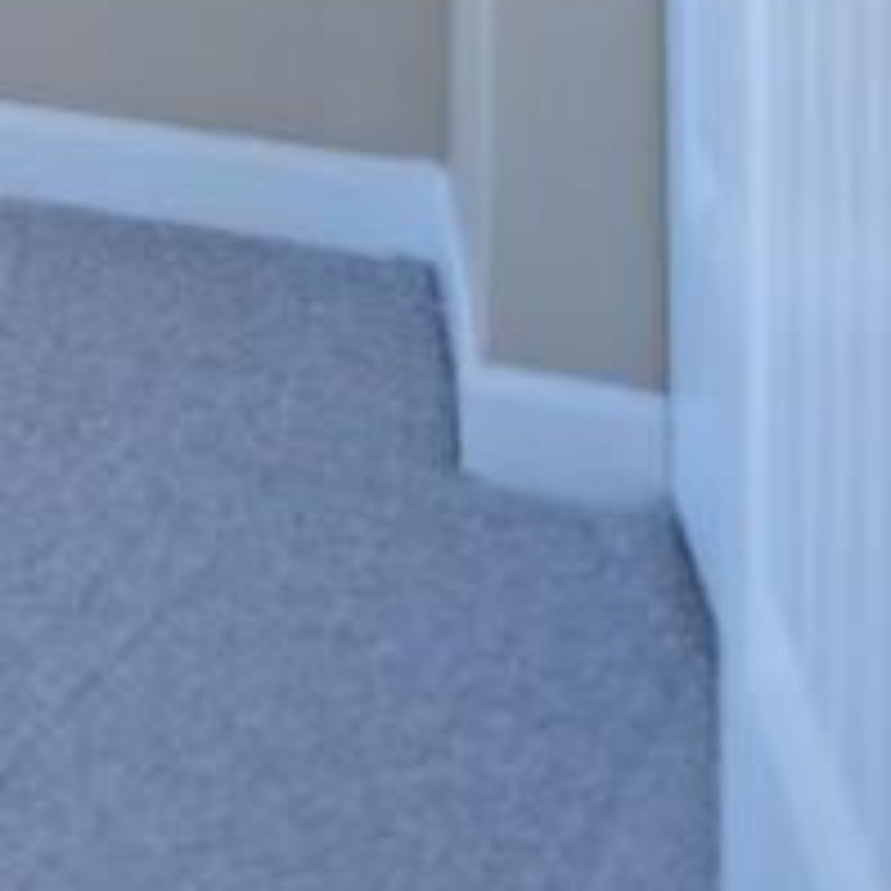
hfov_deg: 8.3
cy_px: -830
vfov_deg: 14.4
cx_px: -2628
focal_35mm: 103
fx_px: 2999
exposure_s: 1/30
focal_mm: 15
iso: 72
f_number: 2.8
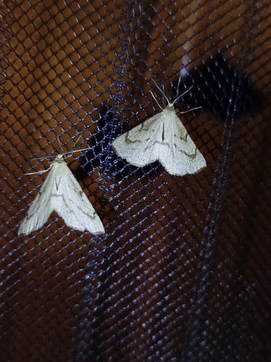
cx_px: 137
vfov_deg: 38.9
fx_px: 512
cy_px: 179
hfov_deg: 29.7
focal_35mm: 49
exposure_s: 1/50
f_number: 1.7
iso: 125
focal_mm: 5.31
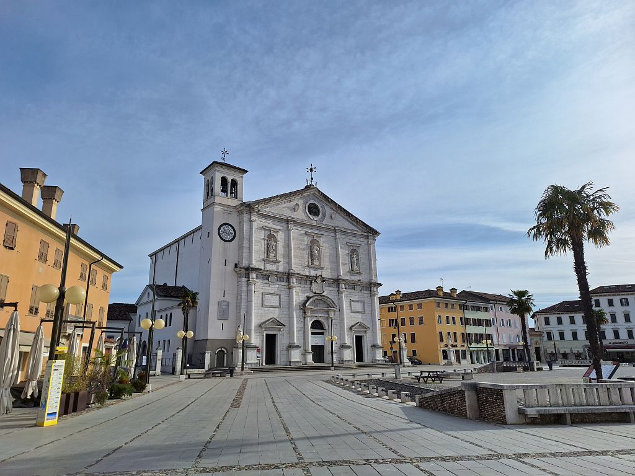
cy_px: 238
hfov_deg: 73.9
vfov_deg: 58.9
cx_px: 318
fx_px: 422
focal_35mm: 23
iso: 40
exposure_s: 1/3436
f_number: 1.8
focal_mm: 5.54
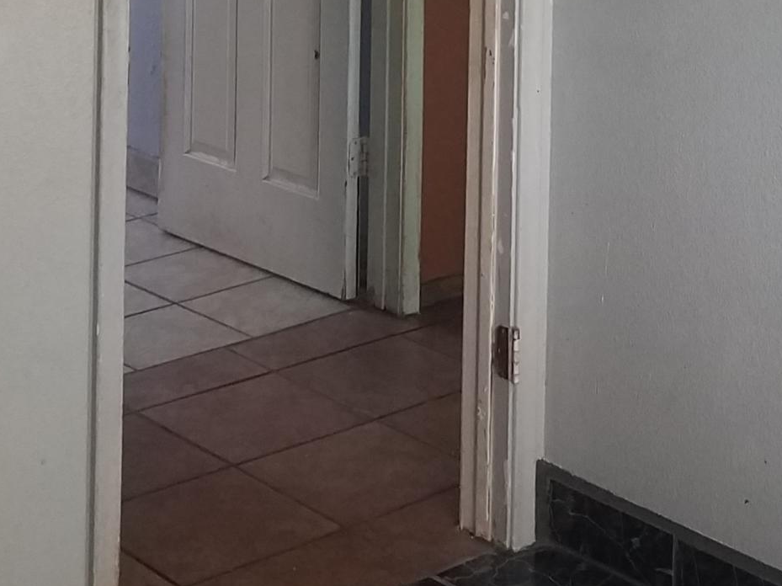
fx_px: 1897
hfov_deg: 23.1
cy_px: -343
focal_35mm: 84
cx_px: 559
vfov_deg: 15.8
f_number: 1.7
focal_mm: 4.2
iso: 100
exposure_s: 1/60
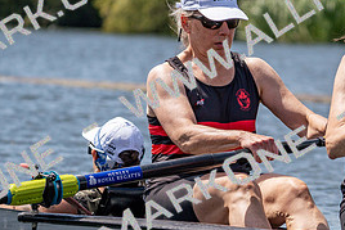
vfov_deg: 3.2
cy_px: 121
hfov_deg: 4.8
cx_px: 278
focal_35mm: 433
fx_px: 4152
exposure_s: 1/2000
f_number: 5.6
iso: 250
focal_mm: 200
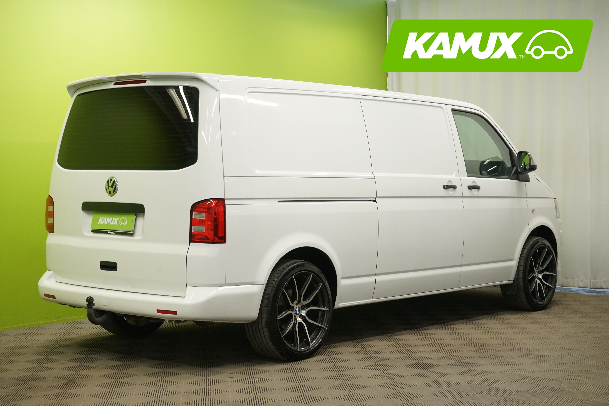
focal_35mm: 60
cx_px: 304
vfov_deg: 22.6
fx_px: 1015
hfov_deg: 33.4
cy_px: 203
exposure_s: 1/25
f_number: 9
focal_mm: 60
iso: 2000
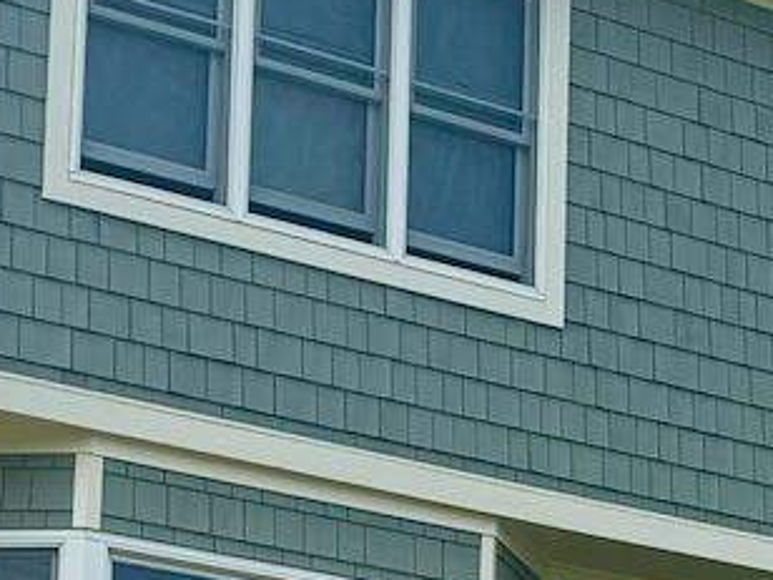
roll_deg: -0.4
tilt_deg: +7.7
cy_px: 964
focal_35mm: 156
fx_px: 3484
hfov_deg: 12.1
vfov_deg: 9.2
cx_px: 1154
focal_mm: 6.76
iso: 80
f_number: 1.78
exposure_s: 1/3247
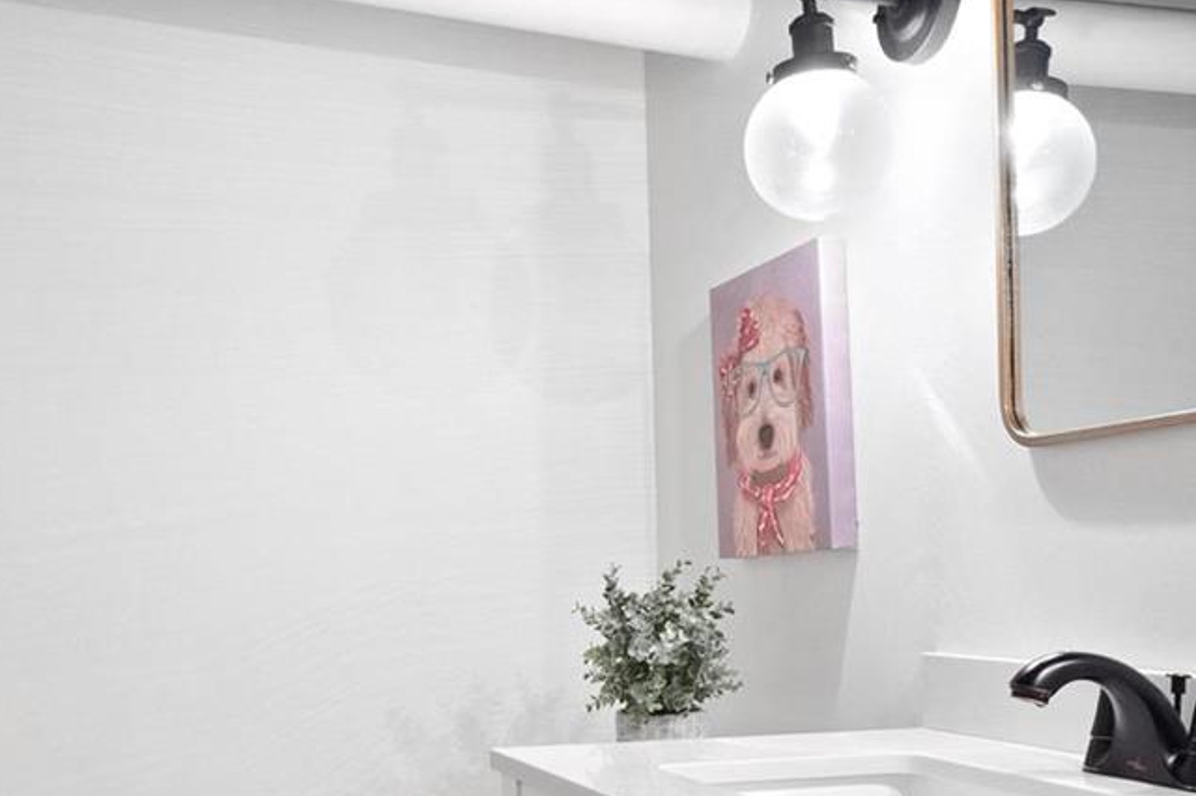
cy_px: 617
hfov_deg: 48.3
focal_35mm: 40
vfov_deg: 32.6
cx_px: 510
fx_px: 1328
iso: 800
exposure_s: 1/5
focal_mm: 8
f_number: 6.3
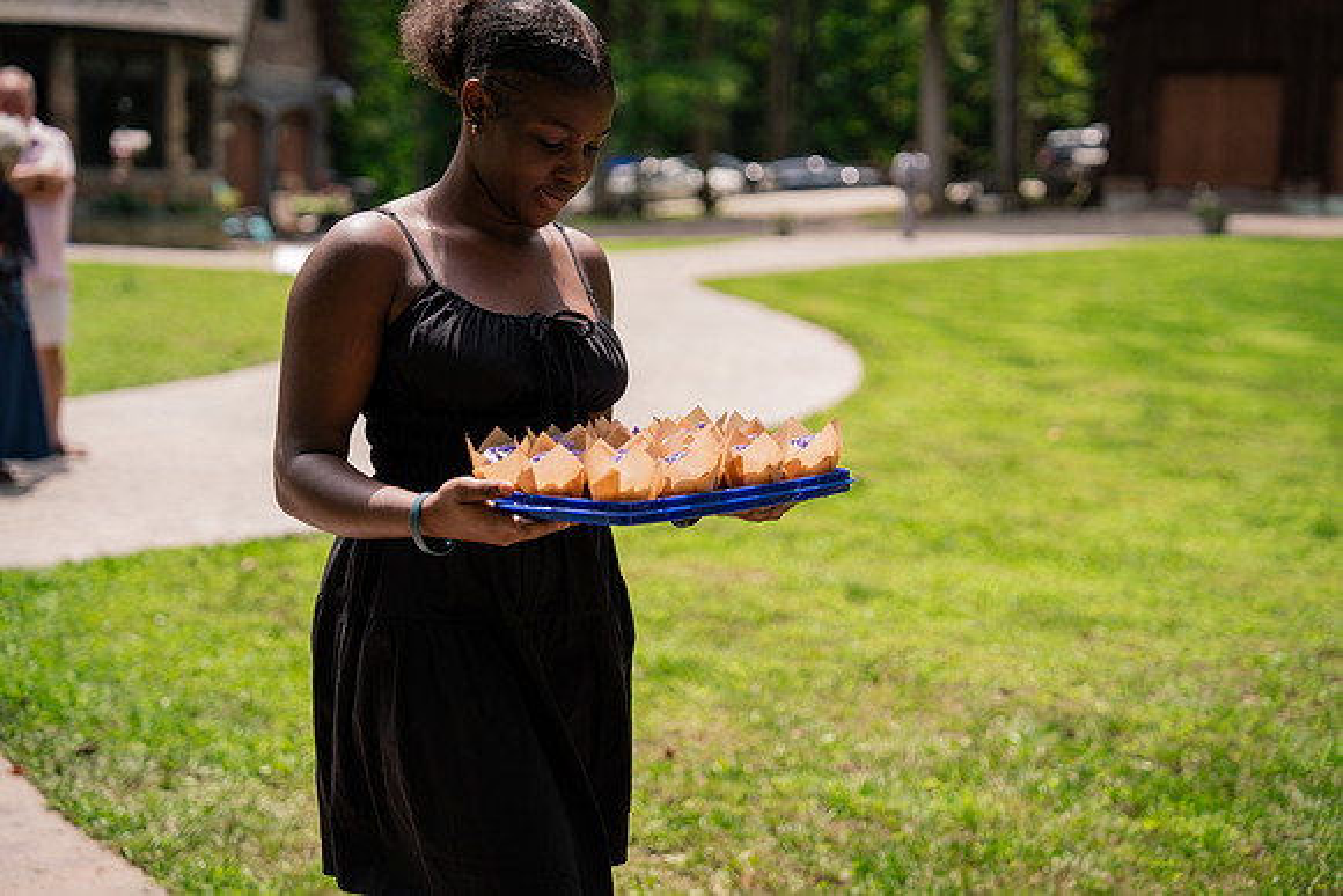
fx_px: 2612
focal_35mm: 70
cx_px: 672
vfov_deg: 19.5
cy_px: 448
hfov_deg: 28.8
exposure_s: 1/1600
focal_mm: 70
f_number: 2.8
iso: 400
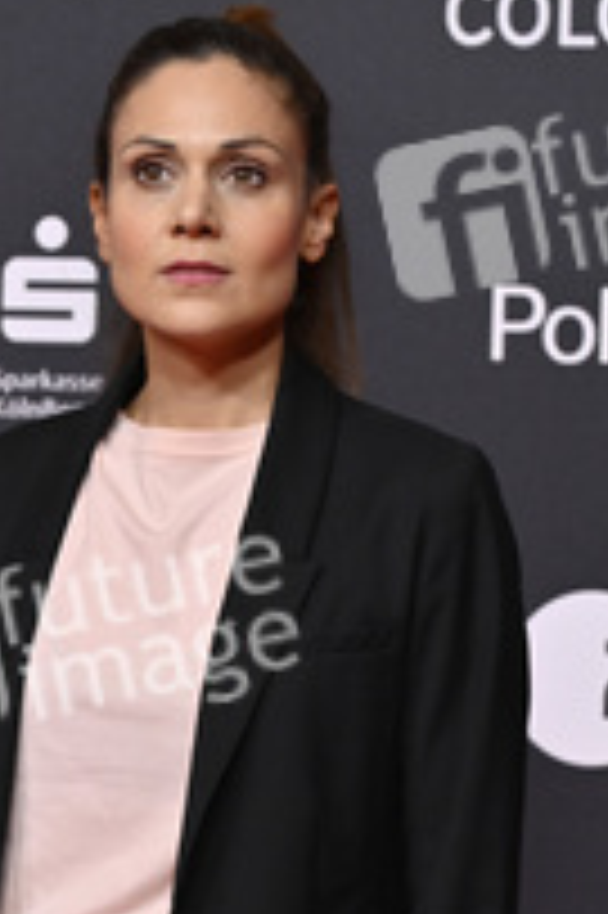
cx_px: 198
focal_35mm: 138
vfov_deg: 14.7
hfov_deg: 9.9
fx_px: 3502
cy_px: 869
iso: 1250
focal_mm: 70
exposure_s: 1/320
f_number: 5
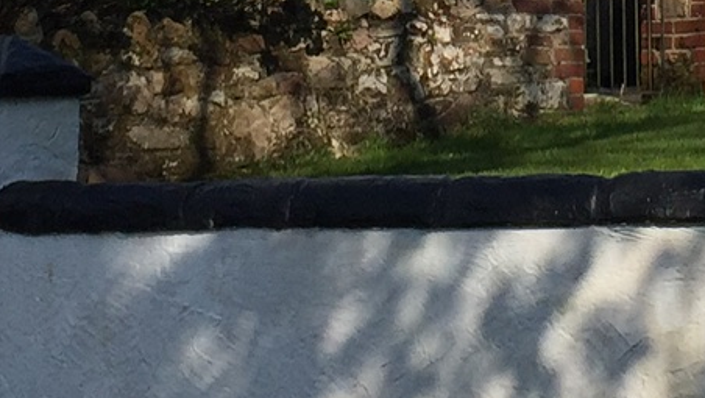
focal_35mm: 143
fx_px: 2675
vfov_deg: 8.2
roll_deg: +0.9
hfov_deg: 14.9
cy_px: -336
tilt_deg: +9.4
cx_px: 636
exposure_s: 1/3597
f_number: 2.2
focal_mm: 4.15
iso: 32
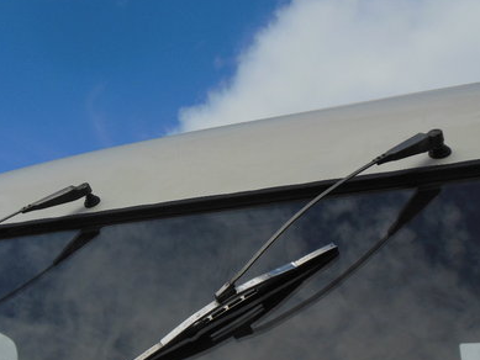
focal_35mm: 45
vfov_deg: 32.2
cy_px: 188
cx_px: 149
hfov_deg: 41.4
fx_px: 624
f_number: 6.4
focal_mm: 4.5
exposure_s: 1/640
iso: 125
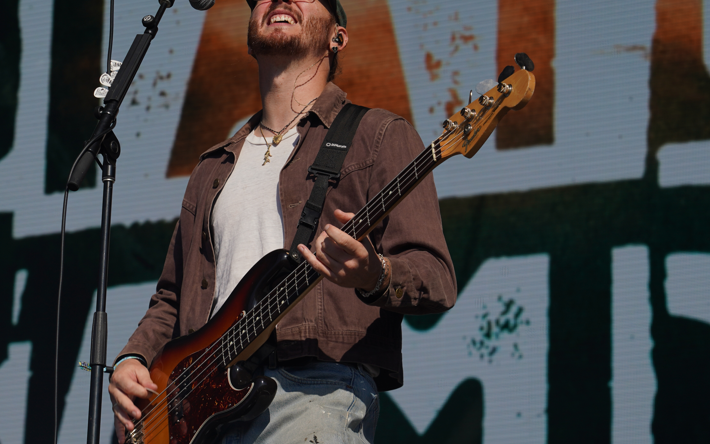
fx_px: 2806
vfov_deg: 9.0
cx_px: 362
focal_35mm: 145
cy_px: 212
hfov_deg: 14.4
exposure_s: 1/800
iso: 100
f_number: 8
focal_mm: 105
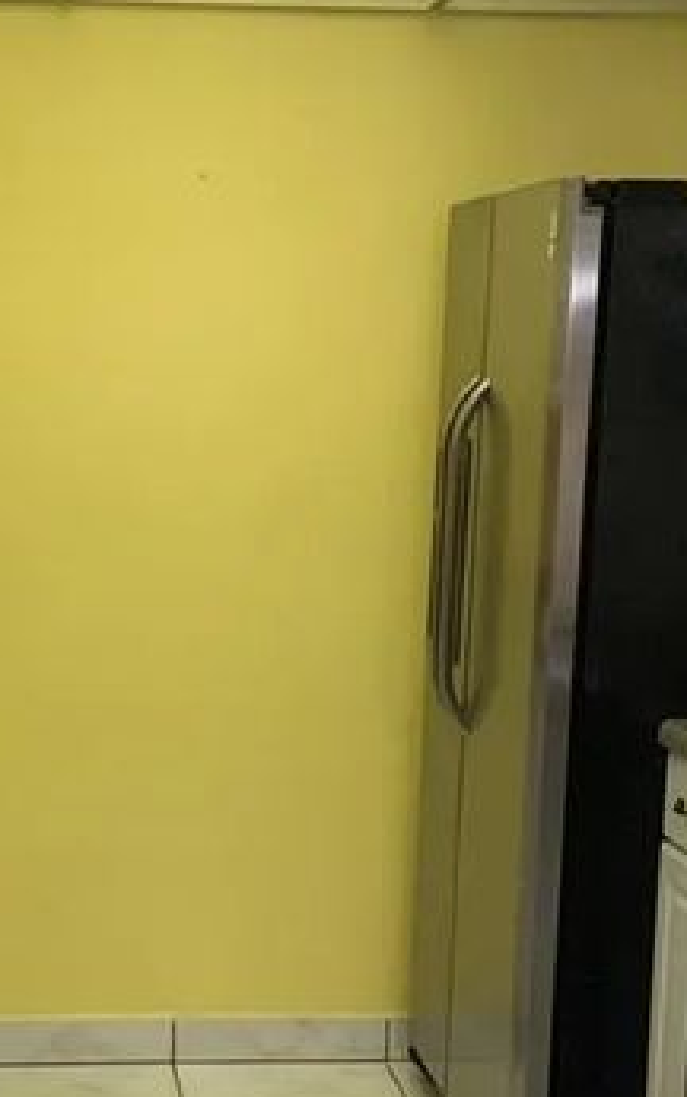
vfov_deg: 26.8
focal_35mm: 76
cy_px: 793
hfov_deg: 17.1
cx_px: 153
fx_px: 2274
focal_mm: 3
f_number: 1.8
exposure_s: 1/60
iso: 64
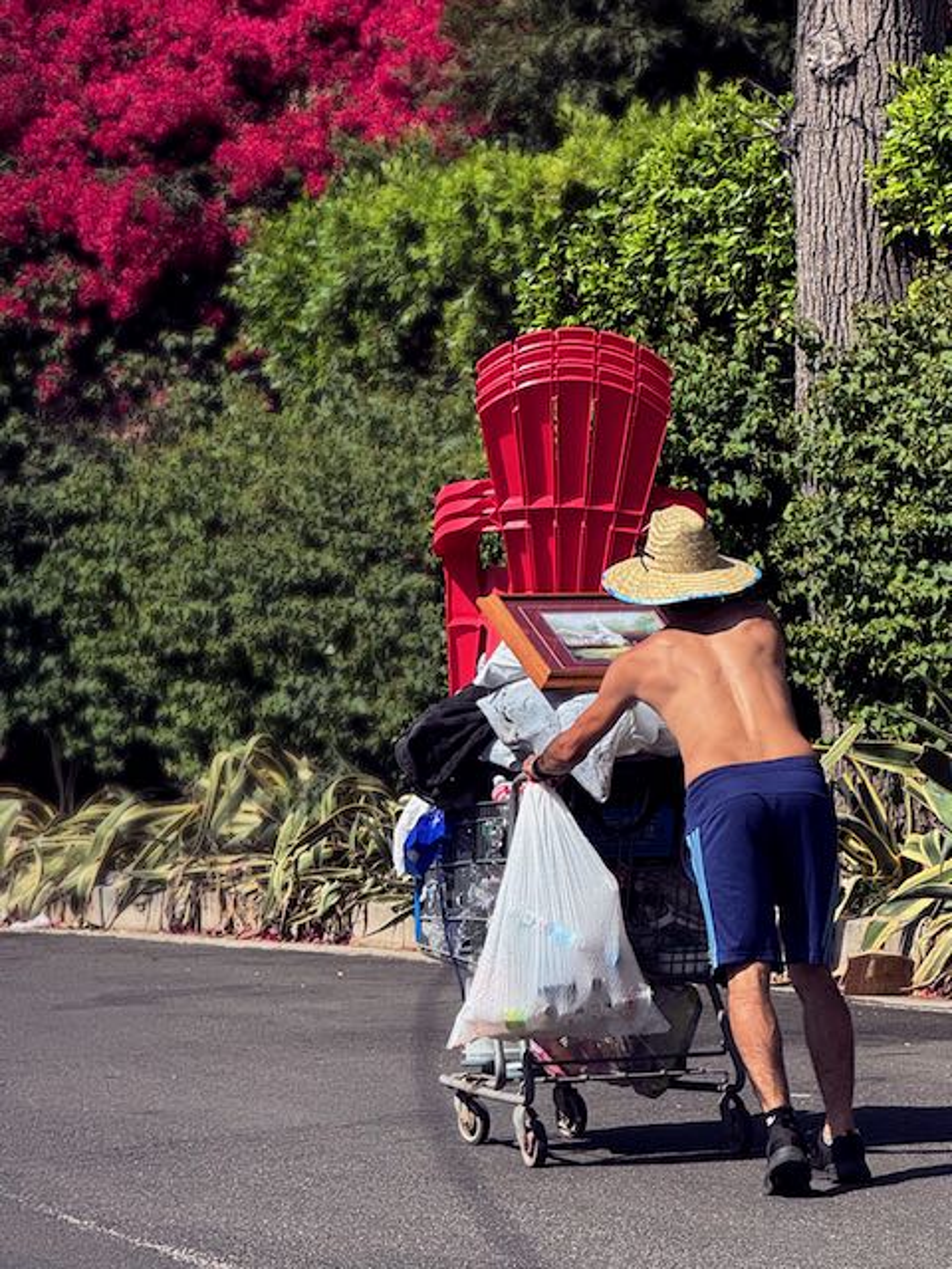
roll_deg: +3.4
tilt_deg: -3.2
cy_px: 634
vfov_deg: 16.4
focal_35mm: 120
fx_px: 4400
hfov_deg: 12.3
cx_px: 476
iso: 50
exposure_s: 1/926
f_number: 2.8
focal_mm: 15.66
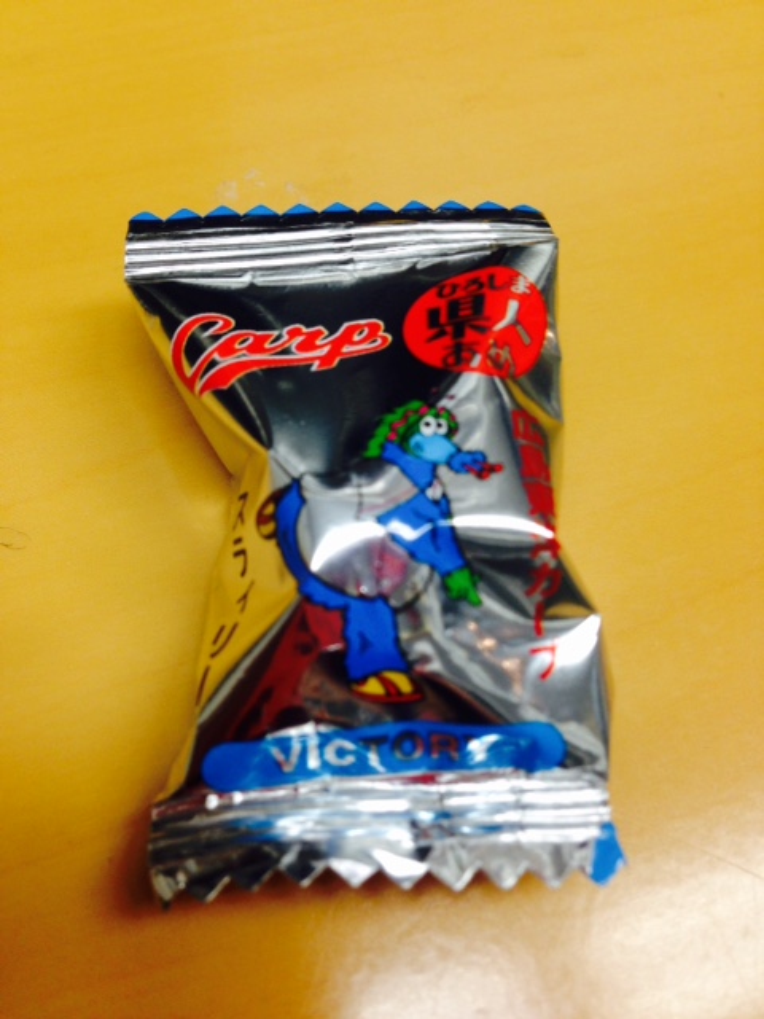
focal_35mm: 33
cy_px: 510
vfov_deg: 55.4
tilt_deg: -61.9
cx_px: 382
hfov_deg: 42.9
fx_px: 971
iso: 50
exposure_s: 1/40
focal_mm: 4.12
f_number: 2.4
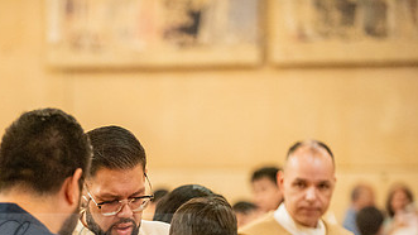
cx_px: 85
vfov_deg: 5.5
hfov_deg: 9.8
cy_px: 243
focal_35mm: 220
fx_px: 2438
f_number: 2.8
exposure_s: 1/160
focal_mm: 120
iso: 2000
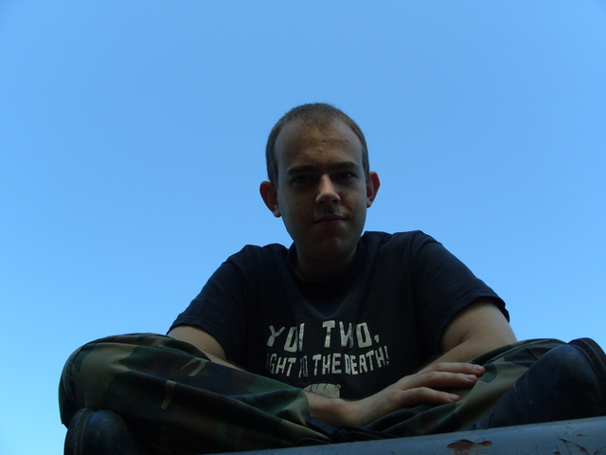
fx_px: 613
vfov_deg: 40.7
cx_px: 303
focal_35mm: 35
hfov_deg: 52.6
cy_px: 228
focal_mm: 7.8
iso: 80
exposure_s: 1/250
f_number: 4.8
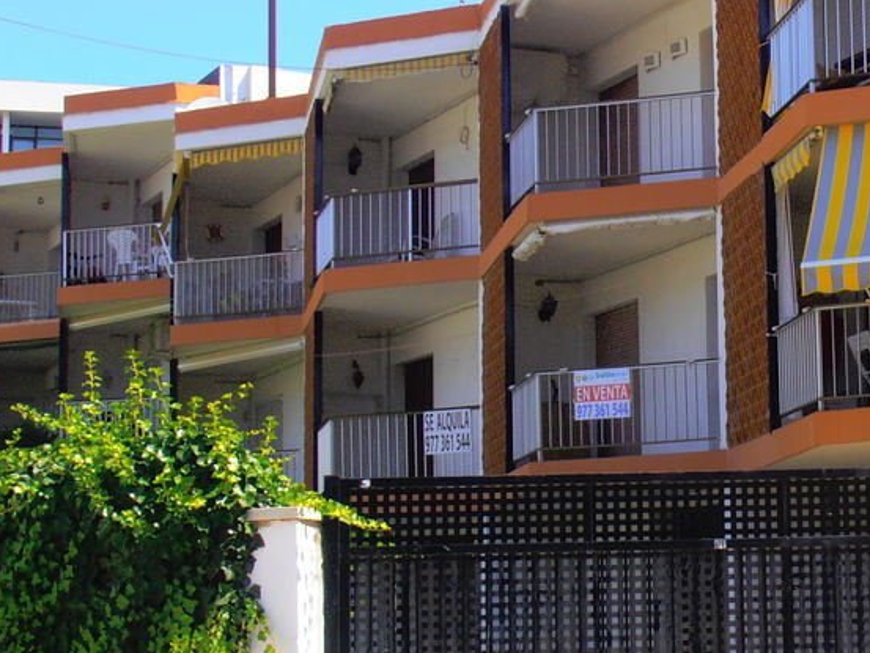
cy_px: 286
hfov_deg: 18.8
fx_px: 2589
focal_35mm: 103
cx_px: 780
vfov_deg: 14.4
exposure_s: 1/400
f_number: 4.5
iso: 80
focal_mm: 10.04
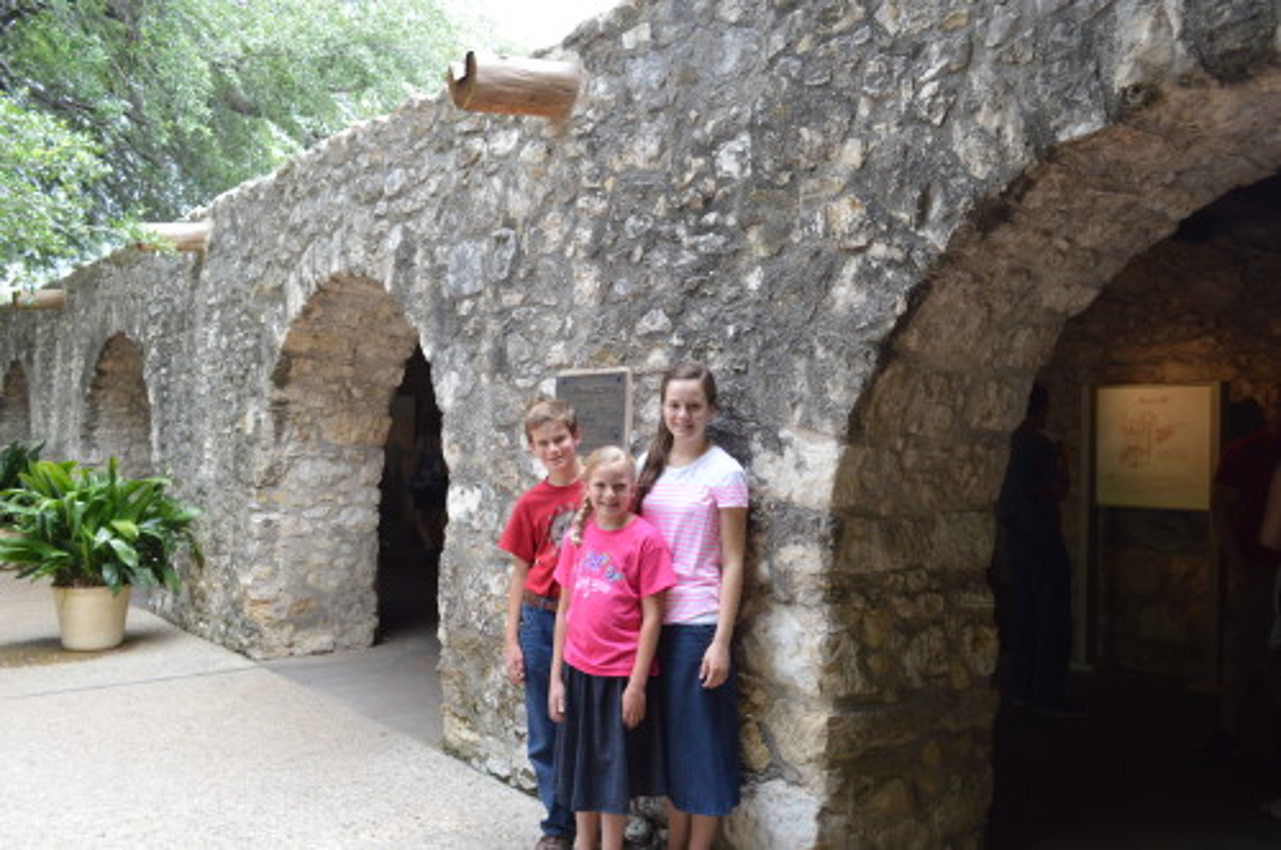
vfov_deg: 39.9
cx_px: 640
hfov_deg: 57.3
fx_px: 1173
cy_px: 425
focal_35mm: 33
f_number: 5.6
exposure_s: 1/125
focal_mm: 22
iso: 400
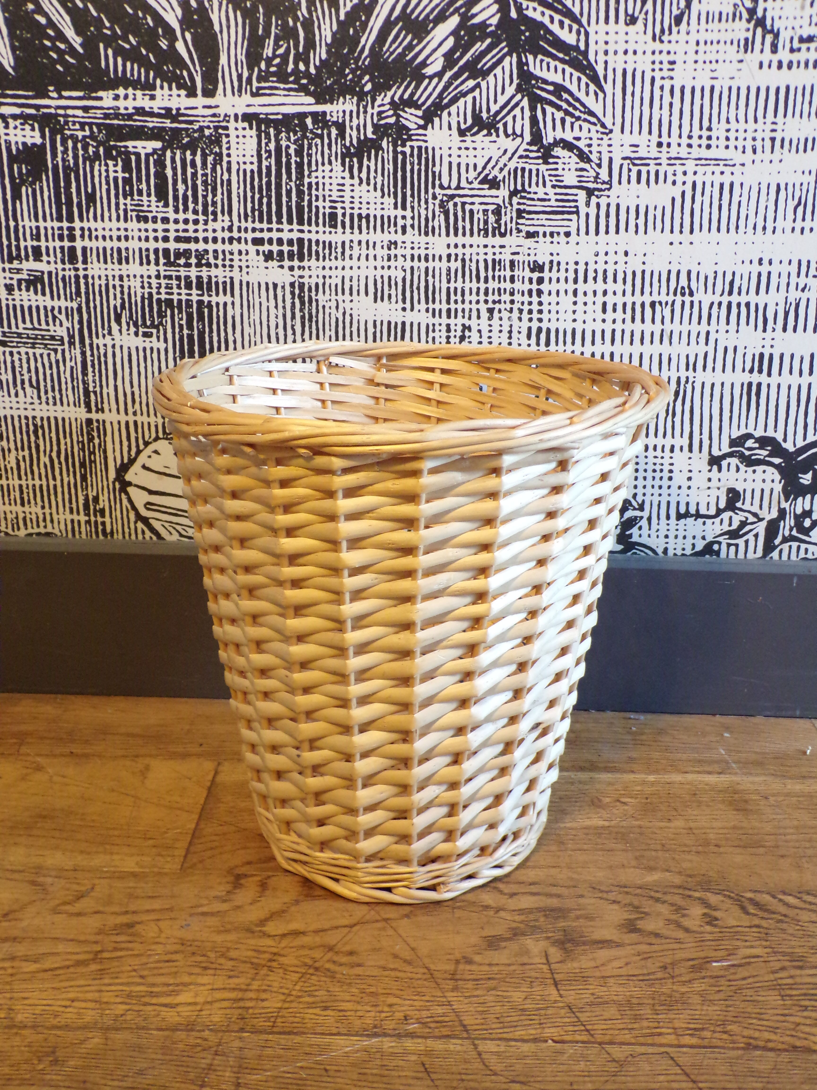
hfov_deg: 44.2
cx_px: 408
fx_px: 1007
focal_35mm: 32
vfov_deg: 56.8
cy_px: 545
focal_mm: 5.8
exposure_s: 1/17
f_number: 3.2
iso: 400
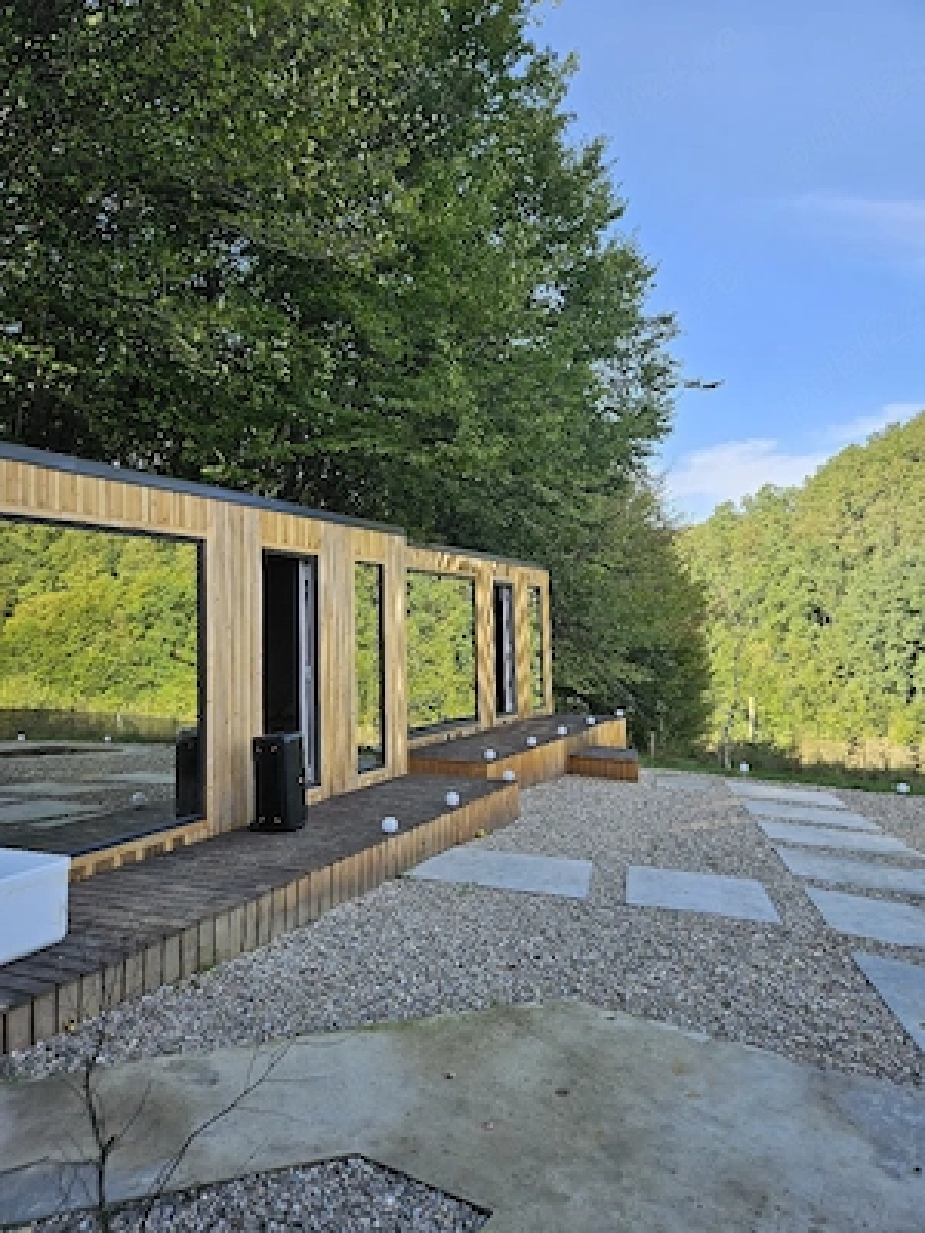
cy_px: 616
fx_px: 819
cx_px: 462
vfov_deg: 73.9
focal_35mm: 23
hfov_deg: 58.9
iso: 32
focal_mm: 5.4
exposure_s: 1/556
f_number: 1.8
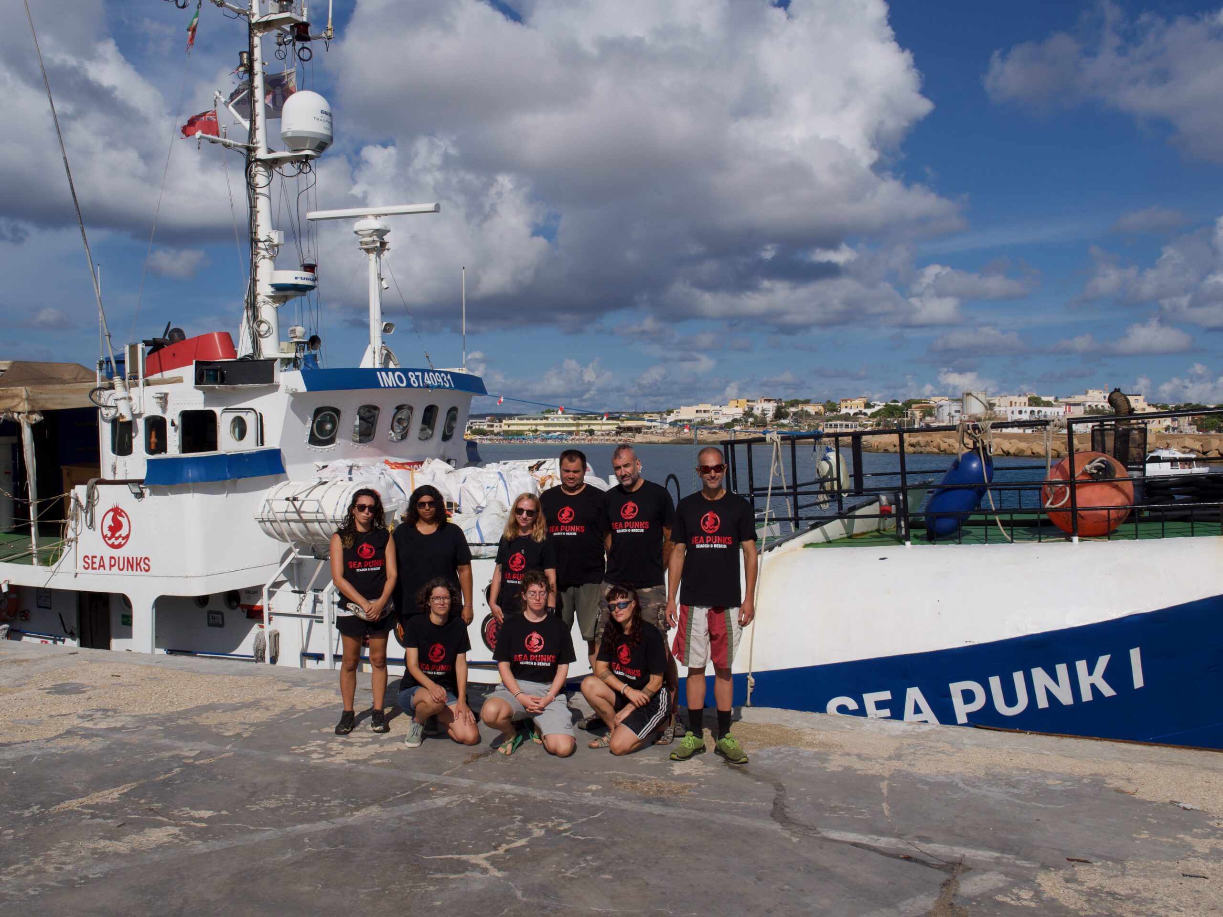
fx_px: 1131
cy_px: 458
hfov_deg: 56.8
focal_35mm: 32
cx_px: 612
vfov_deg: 44.2
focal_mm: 16
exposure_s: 1/400
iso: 100
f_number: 10
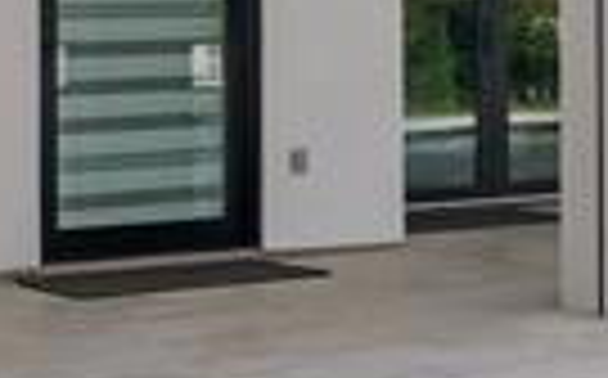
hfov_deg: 13.2
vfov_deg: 10.1
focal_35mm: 128
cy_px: -4
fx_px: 2116
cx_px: 1347
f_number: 8
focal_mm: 16.5
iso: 400
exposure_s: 1/1600
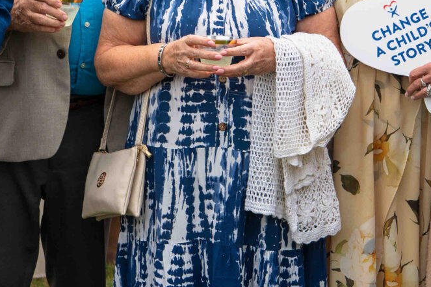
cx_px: 163
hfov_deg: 10.7
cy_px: 59
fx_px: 2310
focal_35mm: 193
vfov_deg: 7.1
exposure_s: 1/160
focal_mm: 50
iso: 100
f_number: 3.5
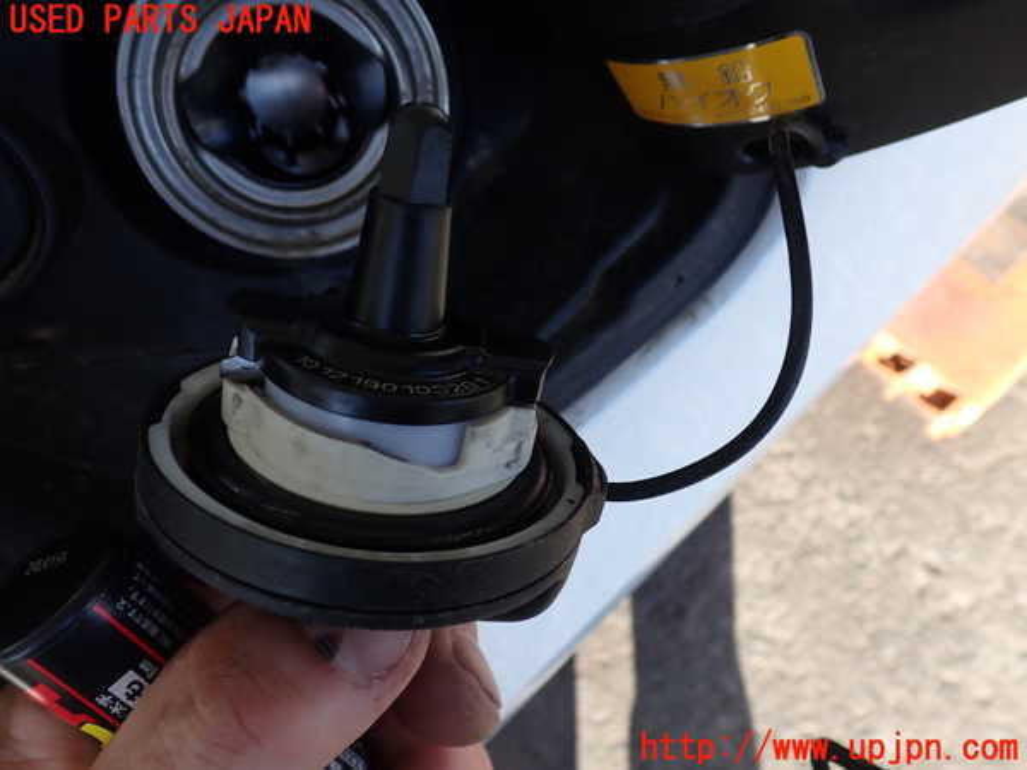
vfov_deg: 46.8
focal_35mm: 30
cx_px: 514
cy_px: 385
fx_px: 890
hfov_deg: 60.0
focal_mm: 5.4
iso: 100
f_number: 3.2
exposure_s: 1/125
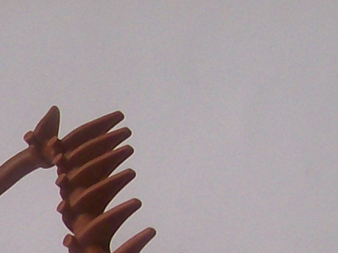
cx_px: -211
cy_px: 392
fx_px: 1865
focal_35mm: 191
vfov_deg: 7.6
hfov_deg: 10.0
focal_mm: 6
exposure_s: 1/46
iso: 80
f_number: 2.7
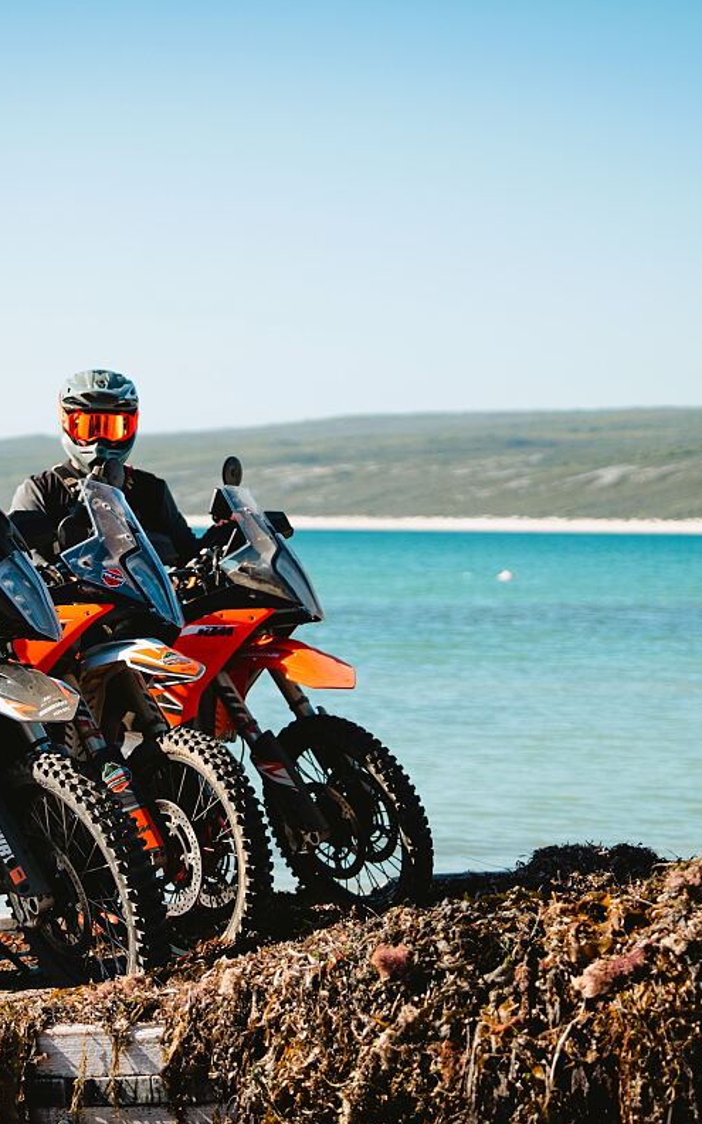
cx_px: 177
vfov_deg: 19.3
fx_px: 3309
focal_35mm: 108
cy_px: 563
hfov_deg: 12.1
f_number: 2.8
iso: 250
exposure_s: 1/4000
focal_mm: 70
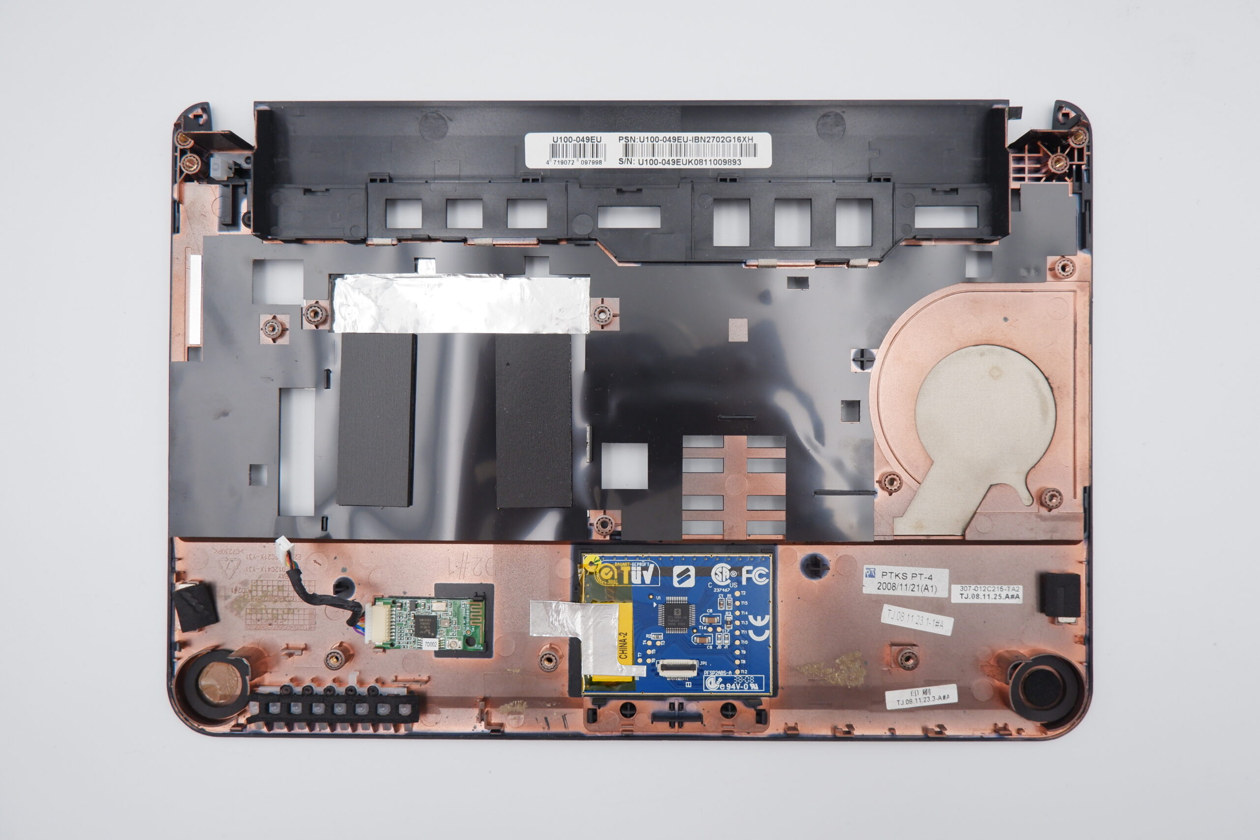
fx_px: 805
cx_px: 630
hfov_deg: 76.1
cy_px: 420
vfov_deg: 55.1
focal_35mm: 23
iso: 800
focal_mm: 15
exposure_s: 1/240
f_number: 5.6
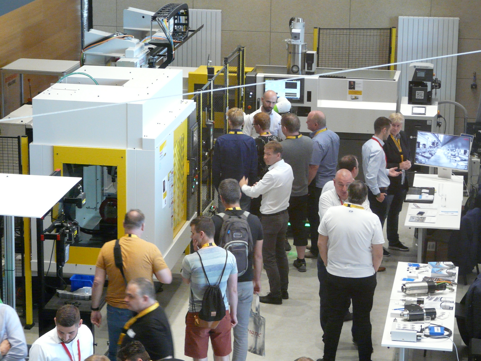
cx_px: 240
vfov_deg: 14.0
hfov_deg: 18.5
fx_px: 1473
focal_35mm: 106
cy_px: 180
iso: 400
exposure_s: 1/30
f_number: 3.6
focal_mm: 17.5
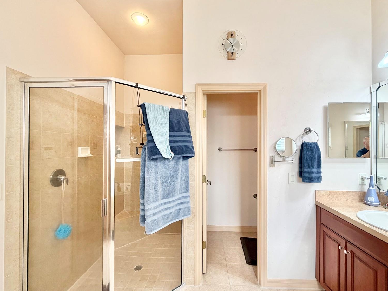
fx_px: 168
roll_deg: +0.0
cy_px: 145
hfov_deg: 98.1
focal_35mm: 15
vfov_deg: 81.8
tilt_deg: -0.7
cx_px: 202
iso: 200
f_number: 2.2
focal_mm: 2.22
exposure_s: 1/120
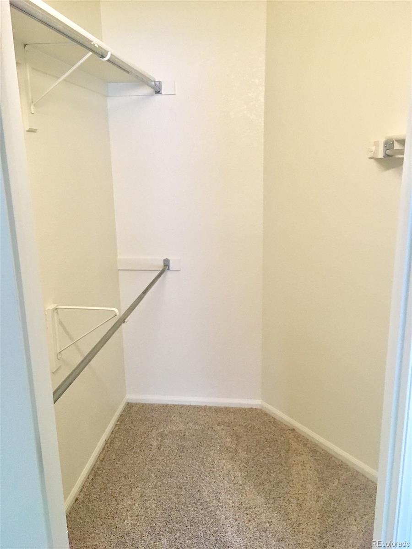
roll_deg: +2.1
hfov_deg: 48.2
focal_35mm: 29
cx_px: 206
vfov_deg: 61.7
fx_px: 460
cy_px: 274
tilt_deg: -14.9
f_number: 2.2
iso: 125
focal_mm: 4.15
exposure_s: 1/30
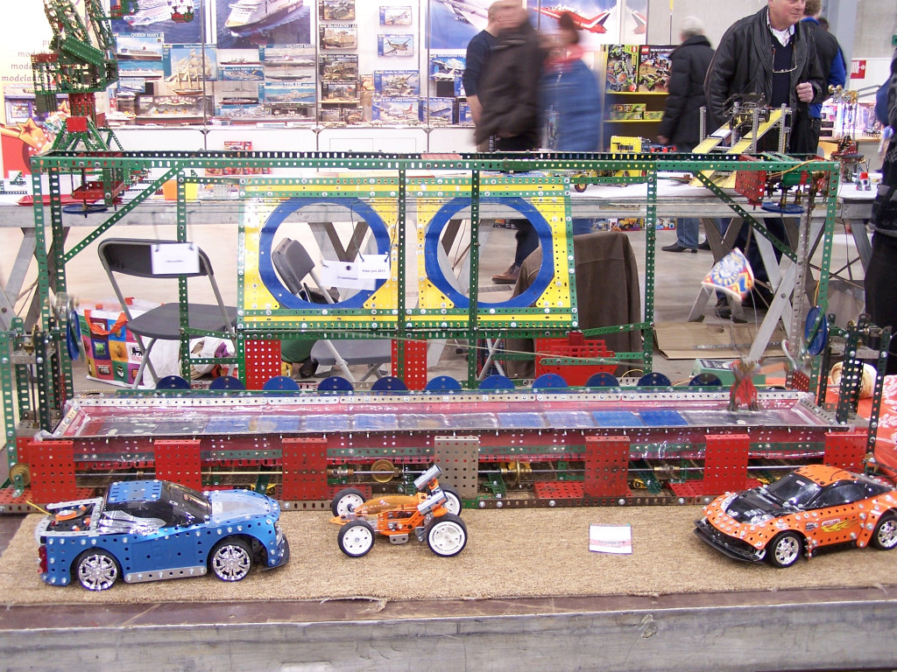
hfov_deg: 39.7
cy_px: 336
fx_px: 1244
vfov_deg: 30.3
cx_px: 448
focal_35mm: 48
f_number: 3
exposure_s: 1/4
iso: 80
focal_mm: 8
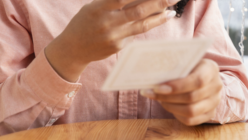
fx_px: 518
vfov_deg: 14.8
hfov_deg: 26.9
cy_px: -27
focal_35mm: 79
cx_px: 123
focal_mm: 49.5
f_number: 4
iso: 320
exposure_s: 1/200
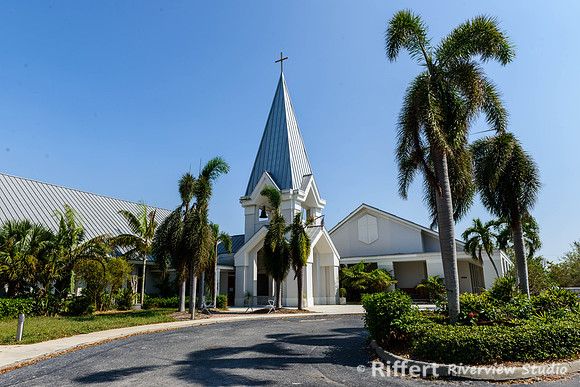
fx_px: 398
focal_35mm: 25
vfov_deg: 51.8
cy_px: 194
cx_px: 290
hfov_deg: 72.1
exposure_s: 1/200
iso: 100
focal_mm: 24
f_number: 11
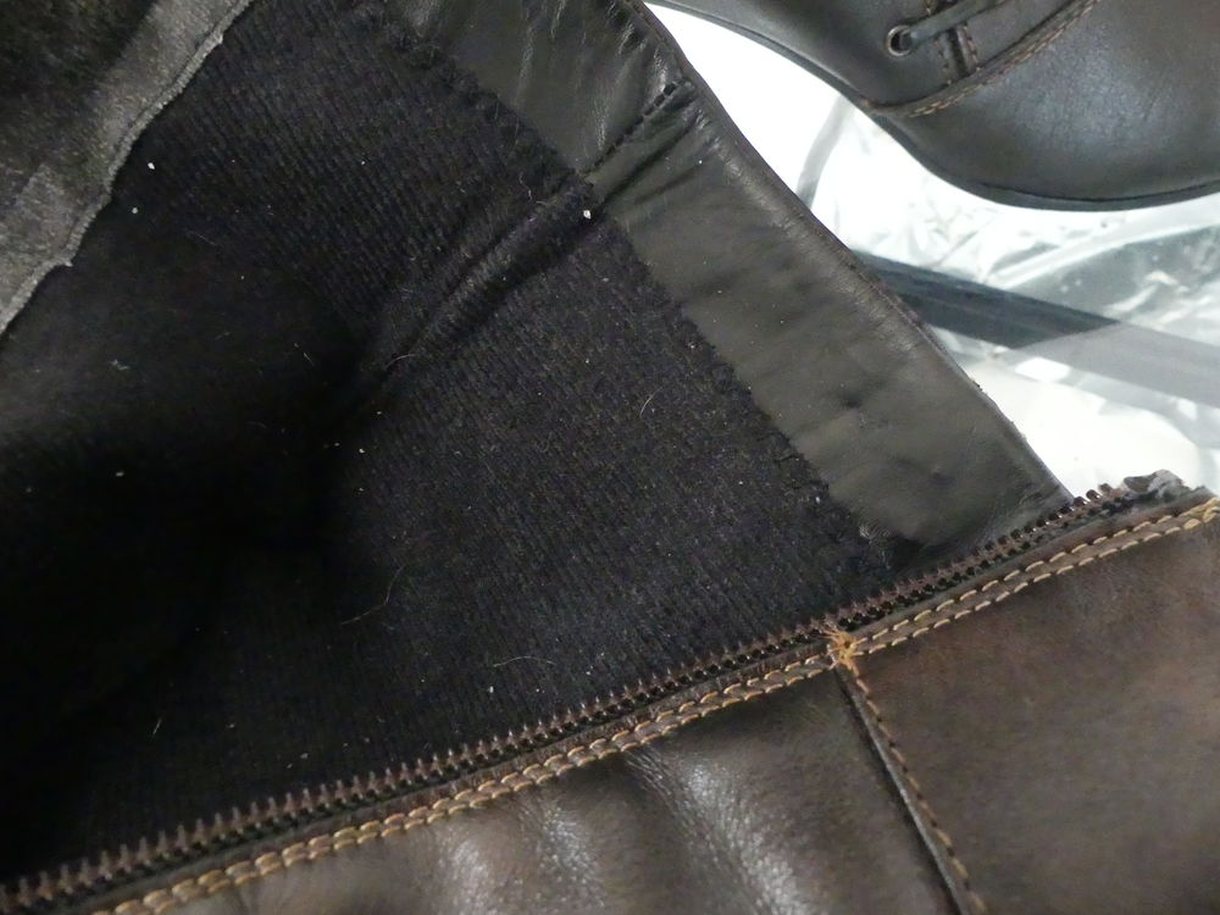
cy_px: 458
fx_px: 881
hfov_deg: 69.4
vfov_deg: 54.9
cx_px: 610
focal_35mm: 25
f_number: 2.8
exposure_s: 1/40
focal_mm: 4.5
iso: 3200
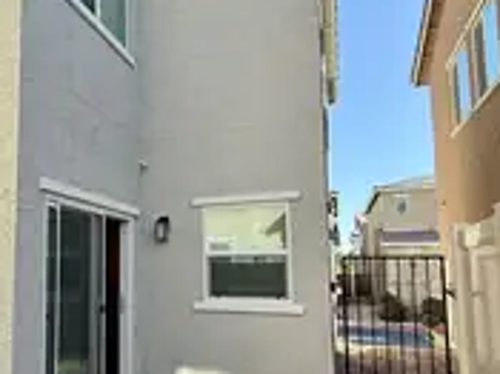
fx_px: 462
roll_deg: -0.7
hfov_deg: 52.1
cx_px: 80
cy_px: 228
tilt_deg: +5.3
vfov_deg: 43.8
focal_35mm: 32
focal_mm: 2.22
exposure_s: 1/436
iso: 50
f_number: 2.2
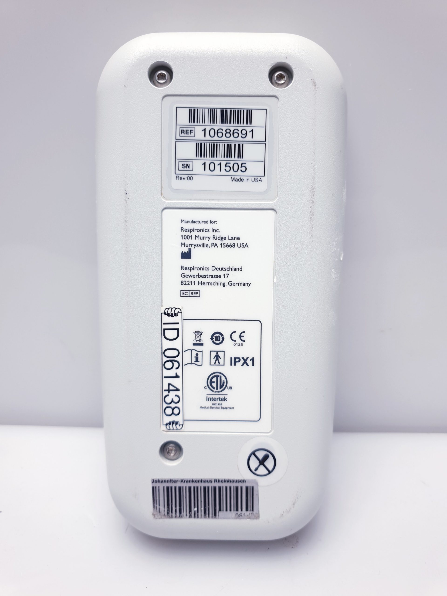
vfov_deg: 67.3
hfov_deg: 53.1
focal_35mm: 26
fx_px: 448
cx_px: 224
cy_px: 298
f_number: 2.4
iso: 50
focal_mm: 4.3
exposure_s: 1/124
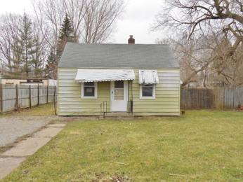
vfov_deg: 37.8
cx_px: 122
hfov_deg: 48.9
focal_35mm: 38
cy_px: 91
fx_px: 267
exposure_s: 1/200
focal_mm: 6.8
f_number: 4.2
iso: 80
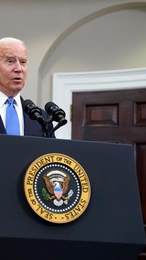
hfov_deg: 13.4
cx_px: -26
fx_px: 606
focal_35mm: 88
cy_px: 134
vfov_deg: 24.2
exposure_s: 1/400
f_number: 3.2
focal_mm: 52
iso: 2000
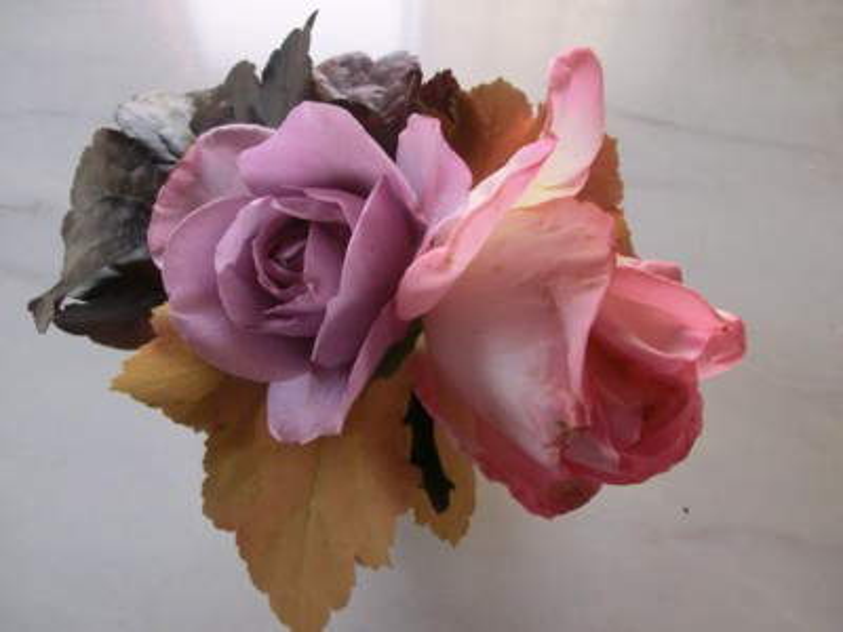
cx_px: 422
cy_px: 316
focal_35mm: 24
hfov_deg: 71.6
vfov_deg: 56.8
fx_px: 584
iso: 125
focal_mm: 4.24
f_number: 3
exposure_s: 1/60
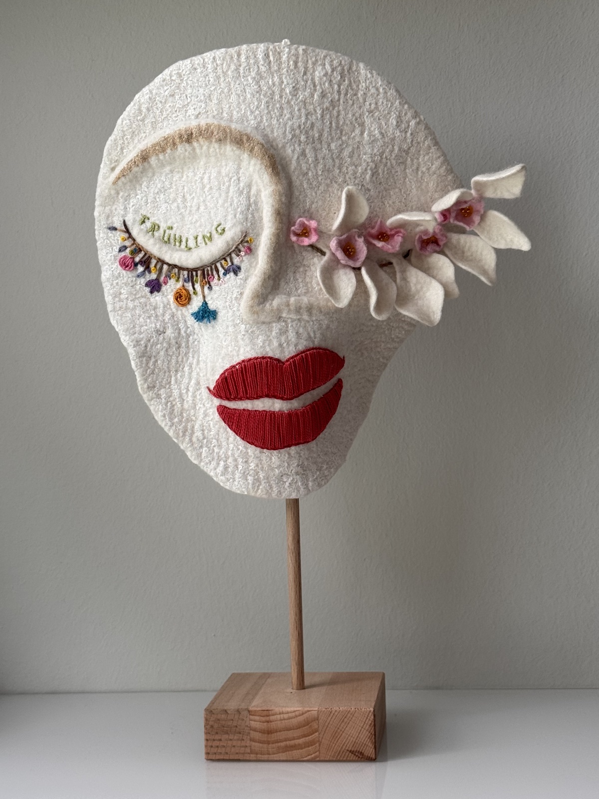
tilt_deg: +0.3
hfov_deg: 30.3
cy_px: 400
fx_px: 1107
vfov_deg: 39.7
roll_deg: +0.6
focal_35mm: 48
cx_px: 300
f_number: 1.78
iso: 64
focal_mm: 6.76
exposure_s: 1/121
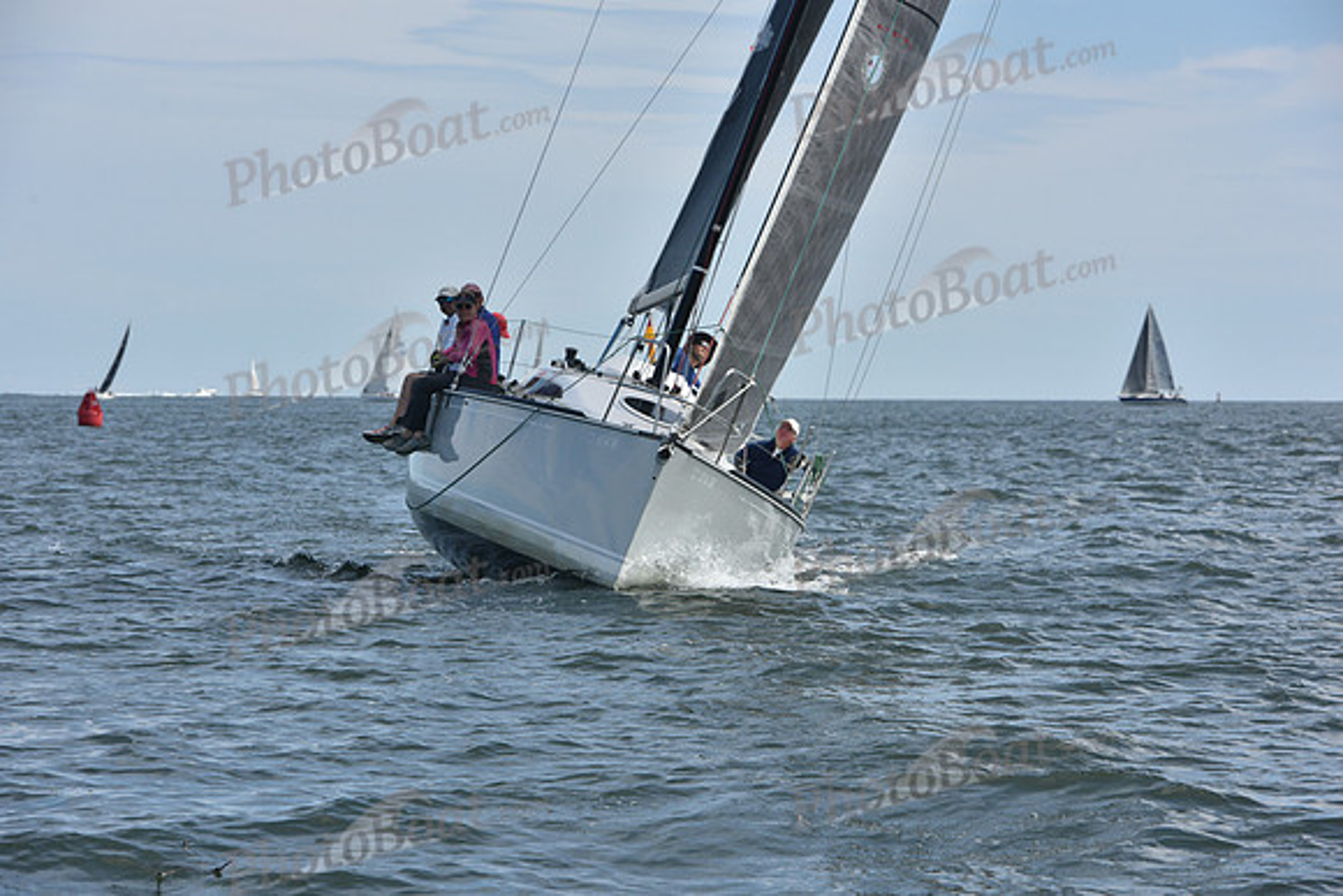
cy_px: 448
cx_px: 672
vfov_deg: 8.6
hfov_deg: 12.8
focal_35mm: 160
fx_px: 5970
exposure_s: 1/1000
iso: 320
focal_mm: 160
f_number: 10
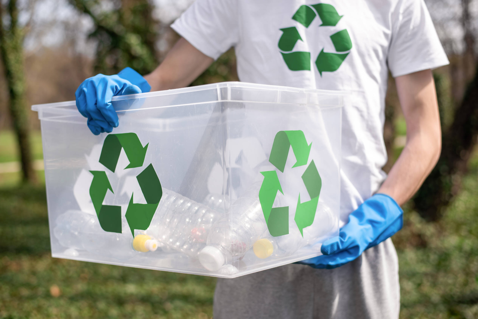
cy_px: 160
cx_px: 239
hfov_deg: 39.6
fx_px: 664
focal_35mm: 50
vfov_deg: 27.0
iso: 64
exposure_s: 1/800
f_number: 2.8
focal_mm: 50
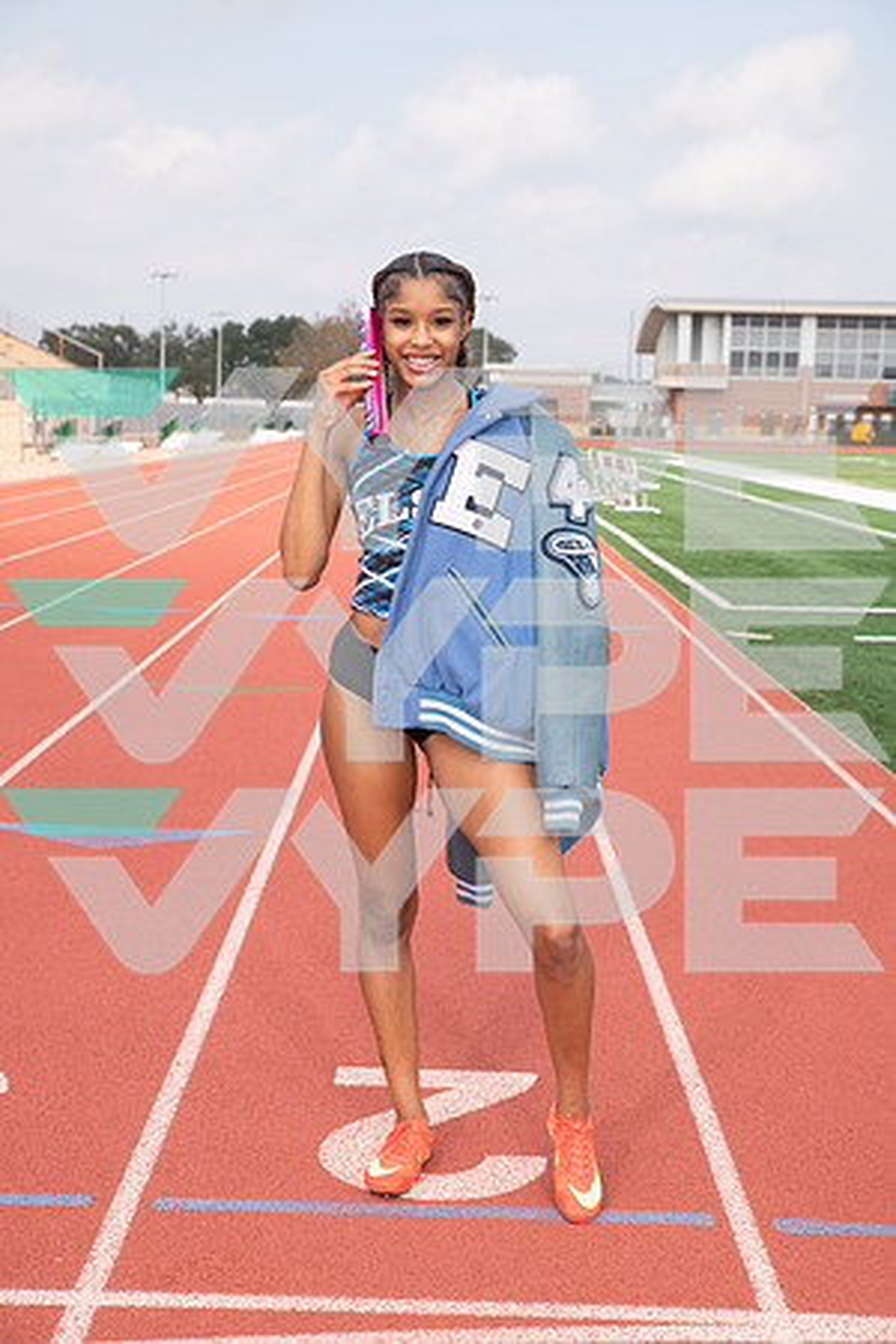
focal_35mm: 52
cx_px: 448
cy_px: 672
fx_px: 1941
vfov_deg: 38.2
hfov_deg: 26.0
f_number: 7.1
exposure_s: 1/320
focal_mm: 52
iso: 100
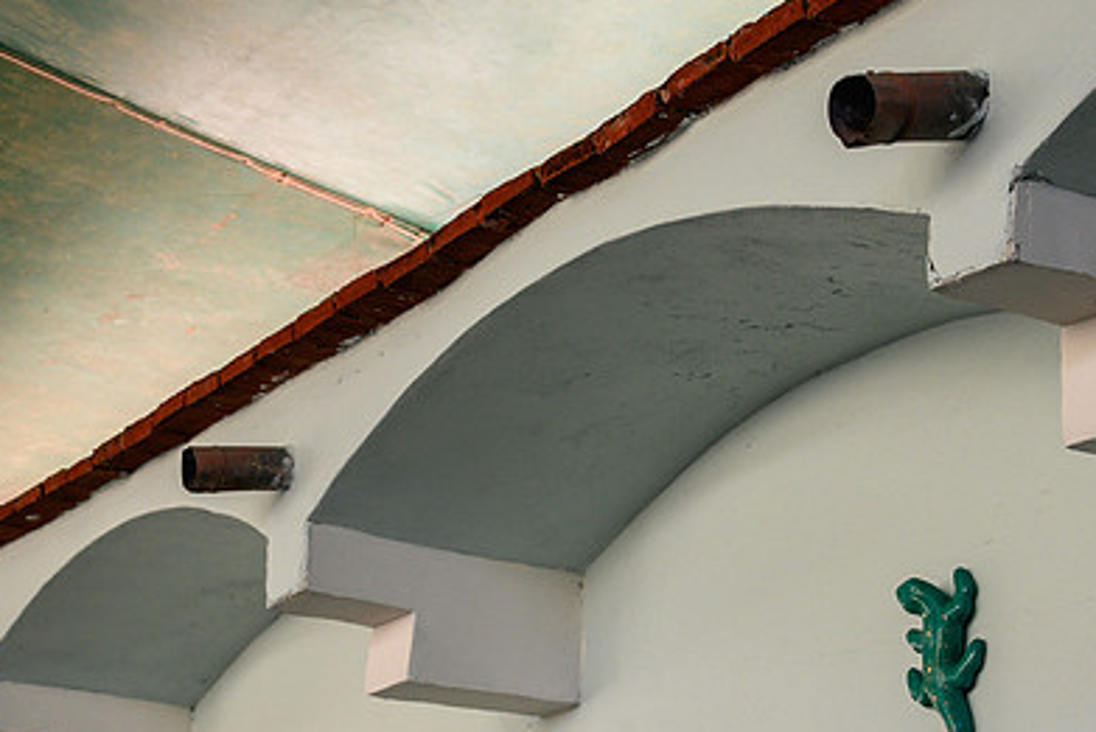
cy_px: 415
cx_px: 669
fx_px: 2345
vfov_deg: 17.7
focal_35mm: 77
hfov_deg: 26.2
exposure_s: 1/640
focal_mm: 45
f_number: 5
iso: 1000
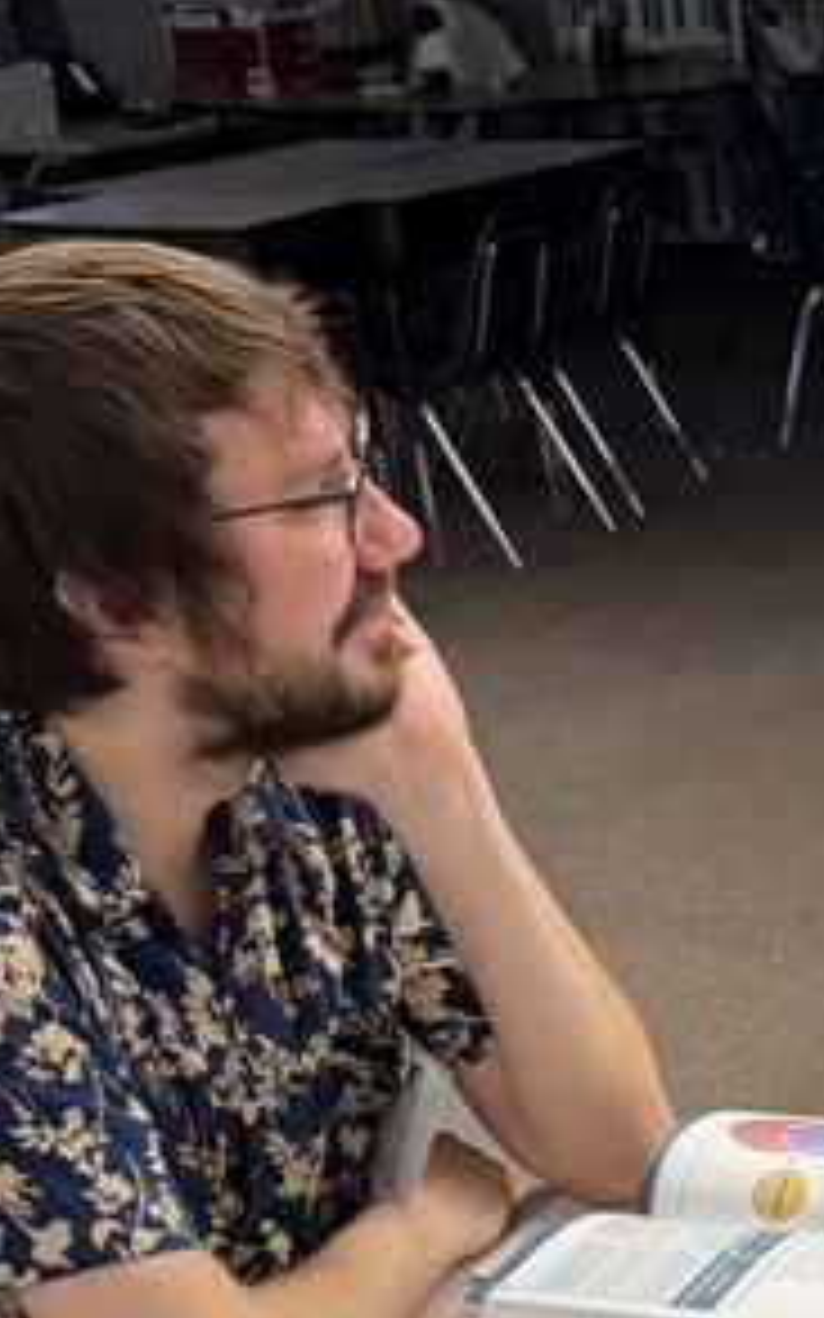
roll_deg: +1.6
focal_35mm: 89
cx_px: 1220
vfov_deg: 22.0
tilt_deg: -27.3
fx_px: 3199
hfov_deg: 13.8
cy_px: 1466
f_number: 1.78
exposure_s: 1/120
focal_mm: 6.76
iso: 200
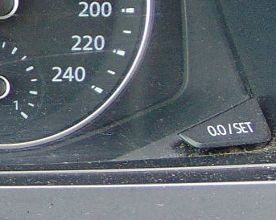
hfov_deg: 13.3
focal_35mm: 123
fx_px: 1004
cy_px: 80
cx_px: -286
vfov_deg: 12.5
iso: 80
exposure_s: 1/60
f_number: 3
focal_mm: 4.9
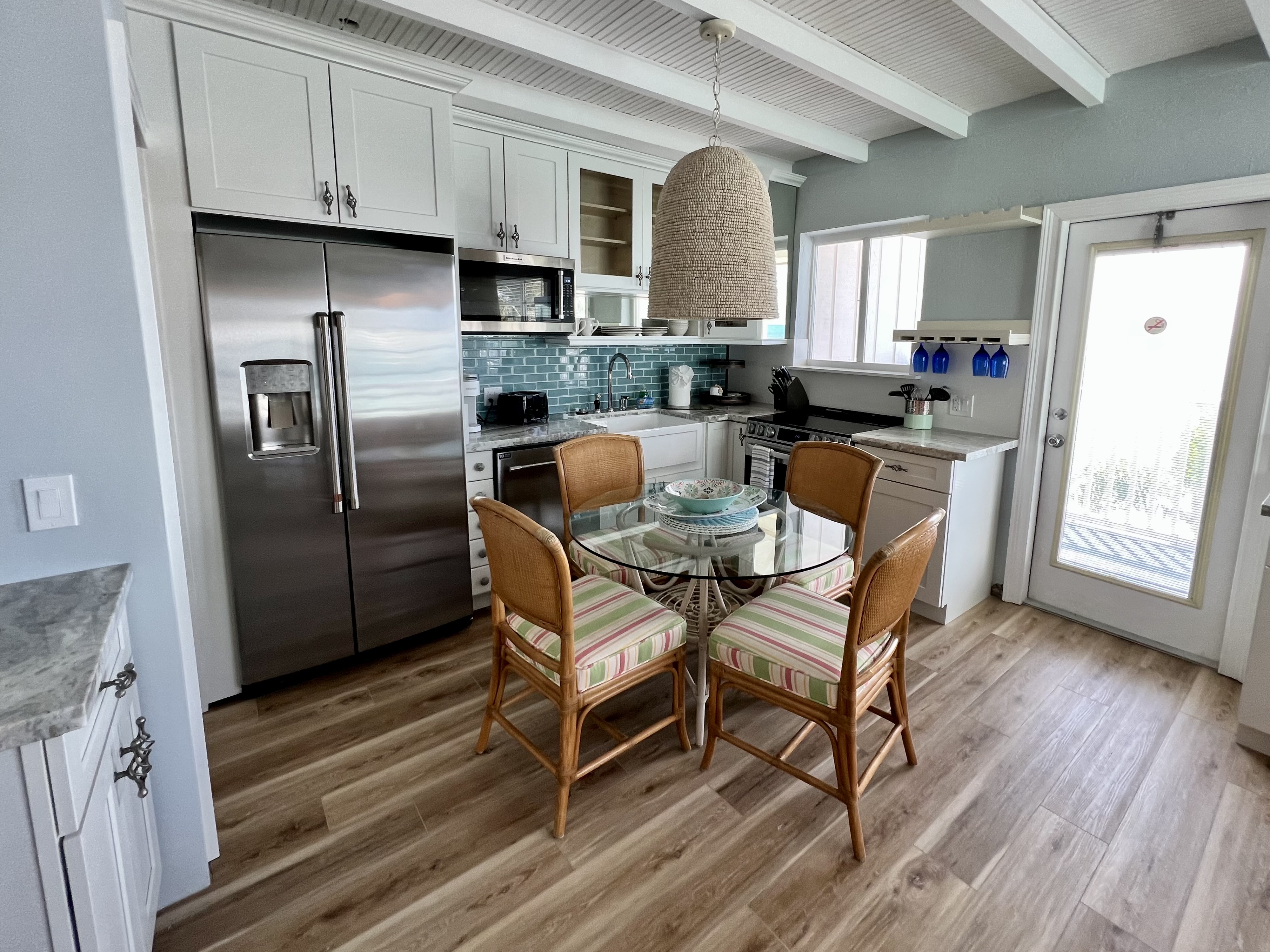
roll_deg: -0.2
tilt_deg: -11.8
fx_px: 514
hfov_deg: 102.0
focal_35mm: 14
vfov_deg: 85.5
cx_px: 666
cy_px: 441
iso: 100
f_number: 1.8
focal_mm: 1.57
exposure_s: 1/120
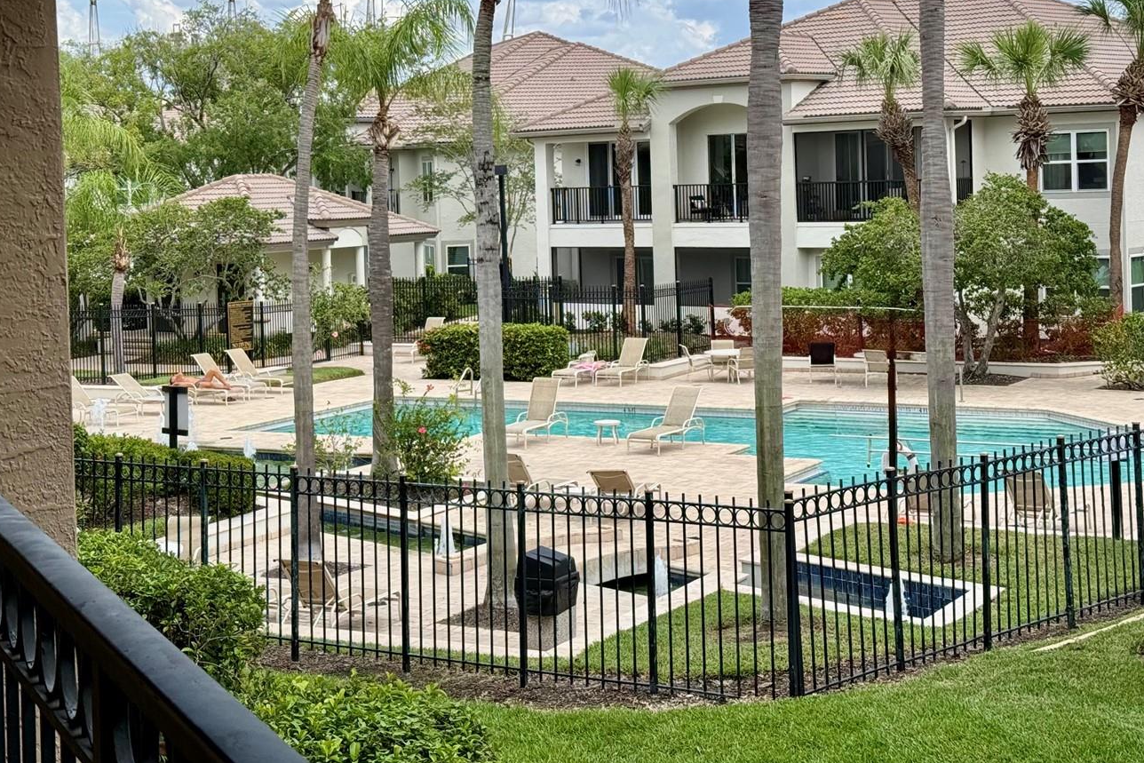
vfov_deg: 21.8
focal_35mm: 62
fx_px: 1970
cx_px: 515
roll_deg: +1.2
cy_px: 255
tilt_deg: -1.2
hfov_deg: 32.4
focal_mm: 6.76
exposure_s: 1/3096
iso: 64
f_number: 1.78
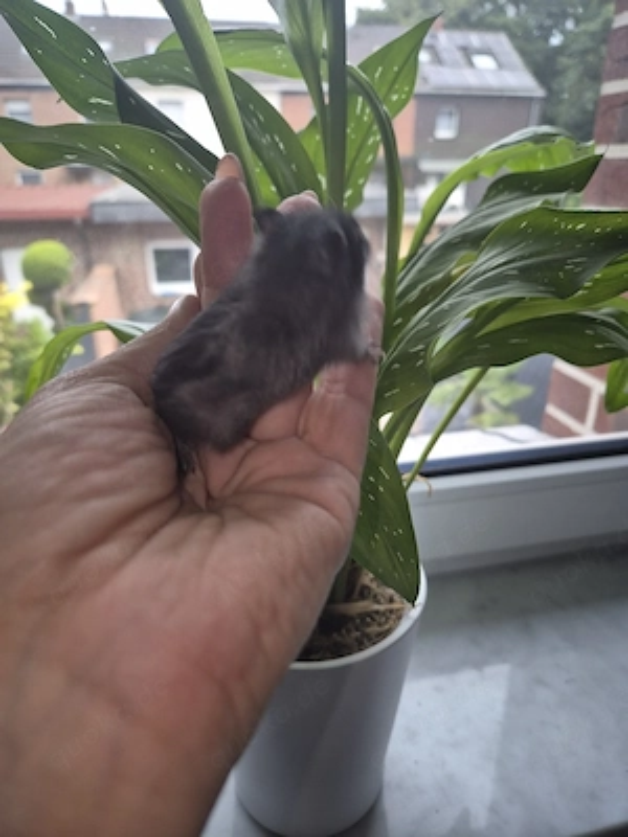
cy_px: 418
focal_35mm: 23
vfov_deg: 73.9
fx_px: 556
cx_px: 314
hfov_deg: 58.9
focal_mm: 5.4
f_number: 1.8
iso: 25
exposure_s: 1/100
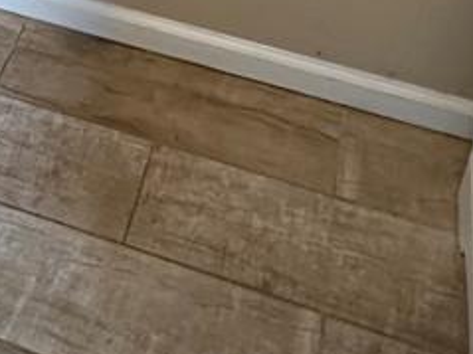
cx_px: 178
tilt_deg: -28.3
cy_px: -376
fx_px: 819
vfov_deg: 17.1
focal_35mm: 60
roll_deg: -2.1
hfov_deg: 32.1
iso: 400
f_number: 2.2
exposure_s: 1/60
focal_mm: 2.22
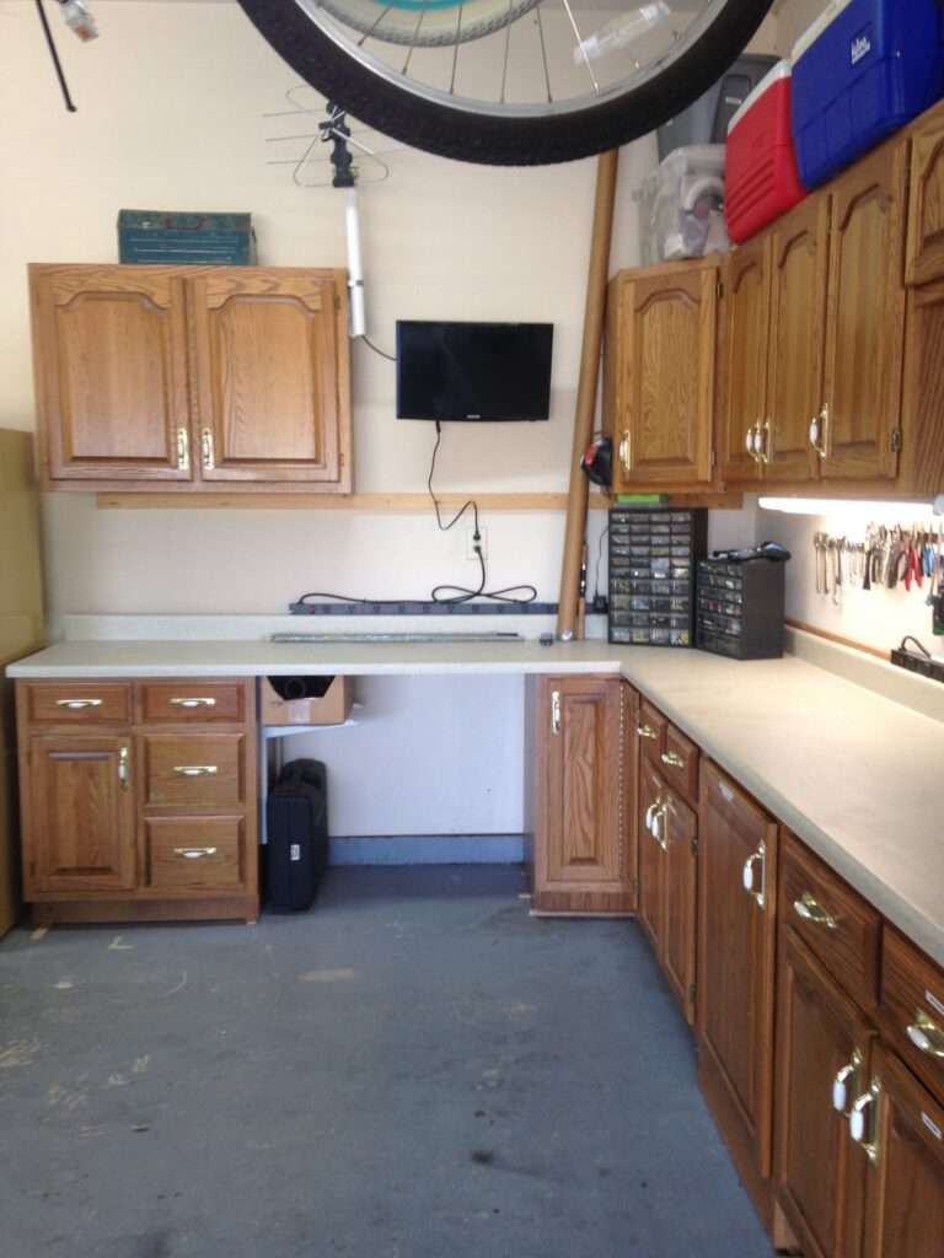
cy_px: 629
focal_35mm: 33
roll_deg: +0.5
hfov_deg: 42.9
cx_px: 472
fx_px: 1200
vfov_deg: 55.4
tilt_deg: -7.3
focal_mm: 4.12
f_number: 2.4
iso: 50
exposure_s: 1/24
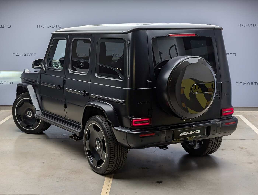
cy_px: 98
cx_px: 129
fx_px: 366
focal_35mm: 49
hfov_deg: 38.9
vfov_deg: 29.7
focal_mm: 6.9
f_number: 1.68
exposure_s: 1/100
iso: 25
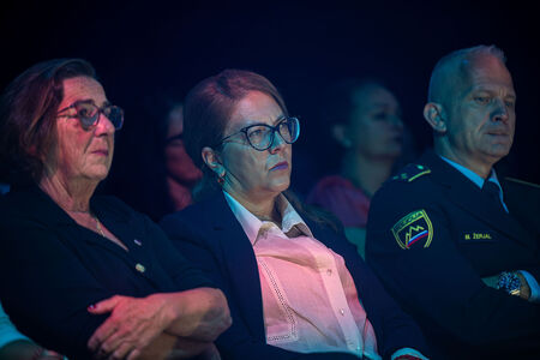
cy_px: 180
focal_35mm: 200
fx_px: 3000
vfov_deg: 6.9
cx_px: 270
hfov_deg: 10.3
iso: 2500
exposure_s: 1/250
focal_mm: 200
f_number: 2.8
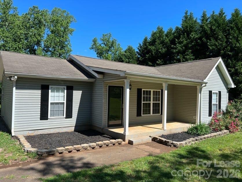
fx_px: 182
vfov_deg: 53.1
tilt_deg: -0.4
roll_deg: -1.2
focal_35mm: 26
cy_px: 91
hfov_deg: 67.3
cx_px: 121
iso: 50
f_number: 1.5
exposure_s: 1/2762
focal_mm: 5.7
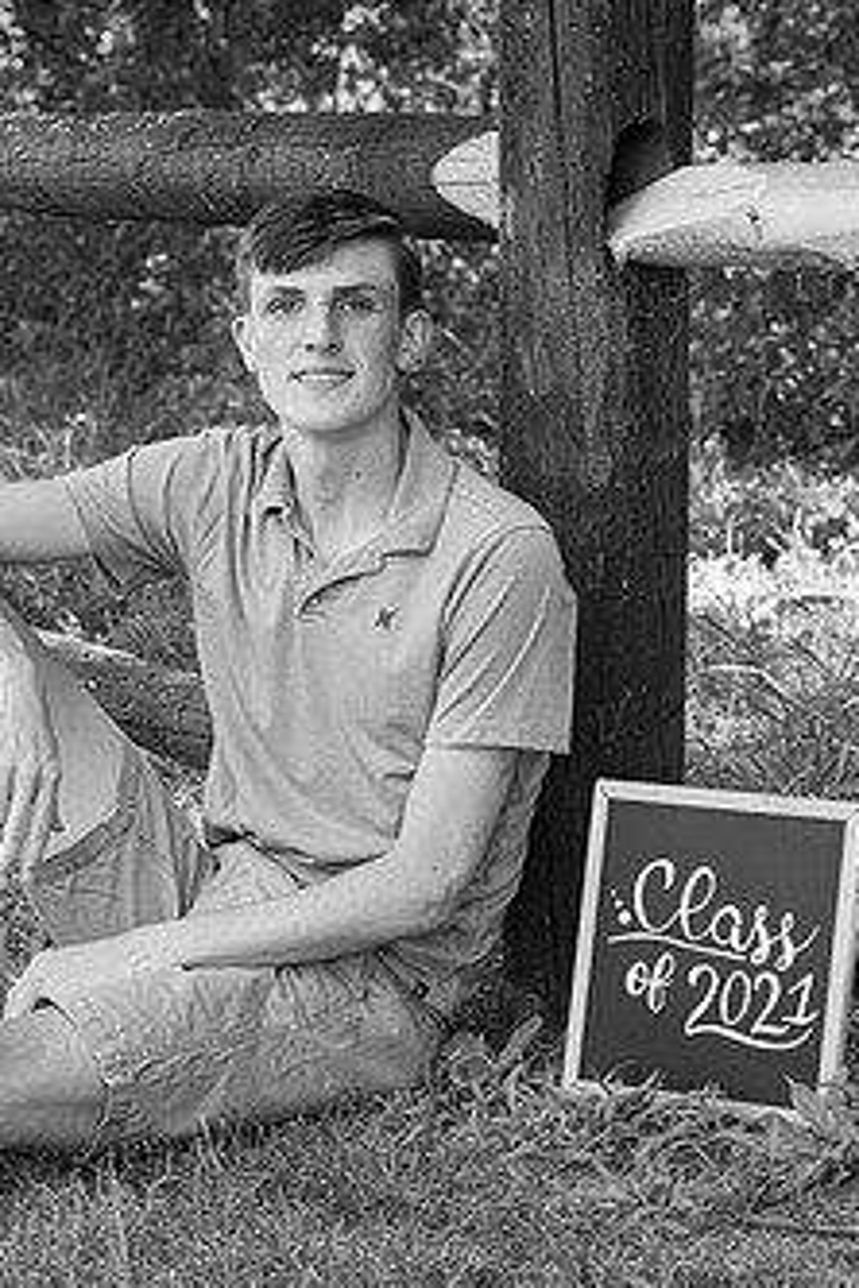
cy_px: 702
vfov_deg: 14.3
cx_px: 255
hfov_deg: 9.6
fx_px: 5118
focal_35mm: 143
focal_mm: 82
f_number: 6.3
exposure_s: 1/200
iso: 500
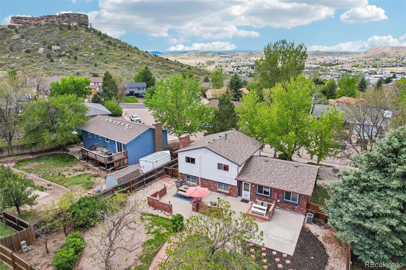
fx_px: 248
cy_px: 135
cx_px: 203
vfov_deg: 57.2
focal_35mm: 22
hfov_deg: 78.6
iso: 150
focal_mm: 8.4
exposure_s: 1/320
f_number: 2.8
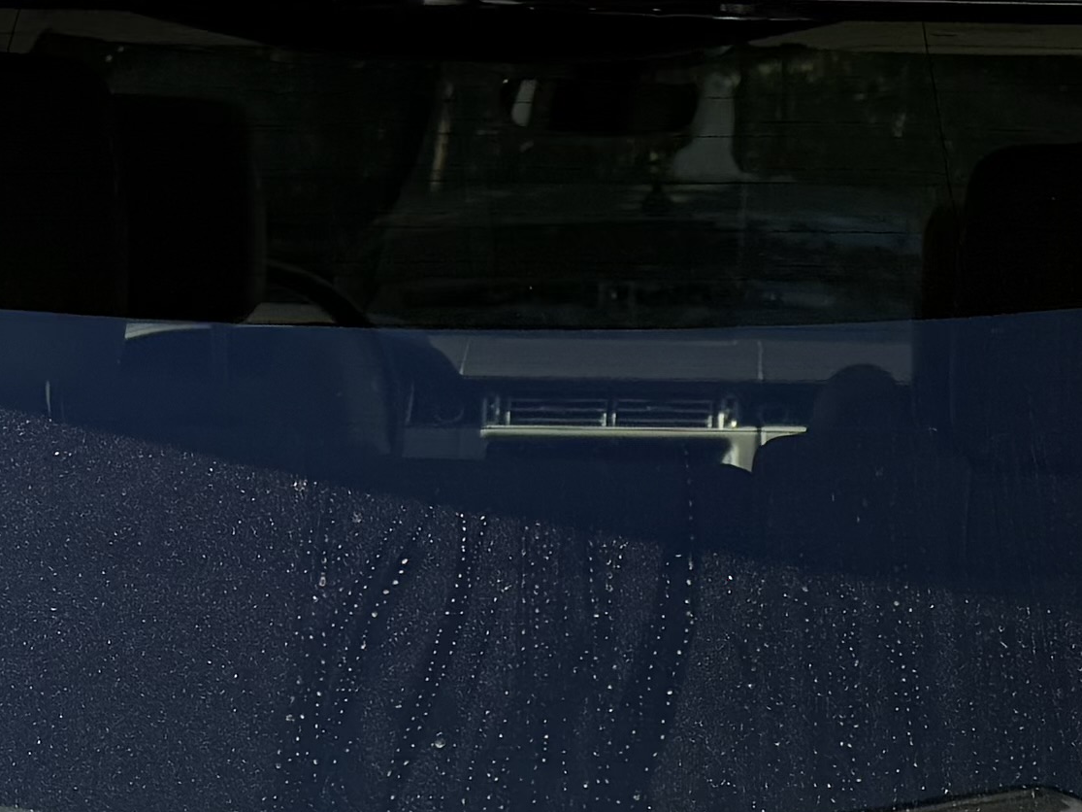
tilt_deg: -13.6
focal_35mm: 123
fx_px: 3844
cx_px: 650
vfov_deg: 11.8
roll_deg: +0.7
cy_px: 991
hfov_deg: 16.0
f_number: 1.78
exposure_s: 1/1727
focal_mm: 6.76
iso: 80
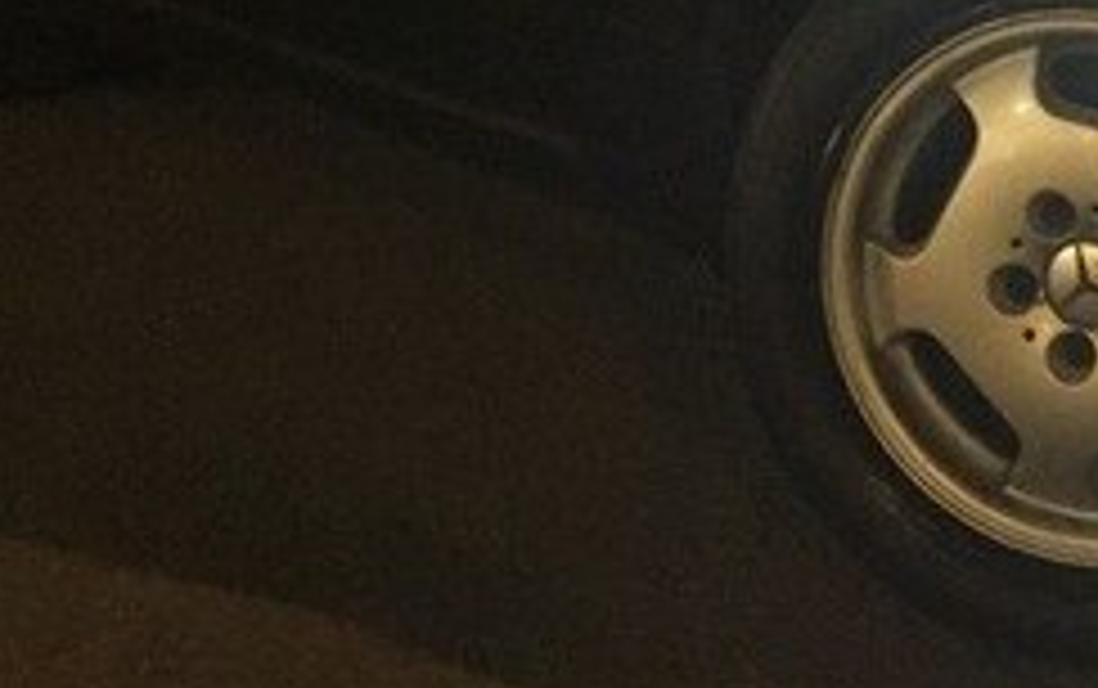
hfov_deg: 24.2
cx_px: 981
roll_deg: +0.9
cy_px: -263
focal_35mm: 83
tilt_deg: -5.5
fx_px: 2486
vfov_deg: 14.9
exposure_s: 1/17
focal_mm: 4.15
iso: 1000
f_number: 2.2
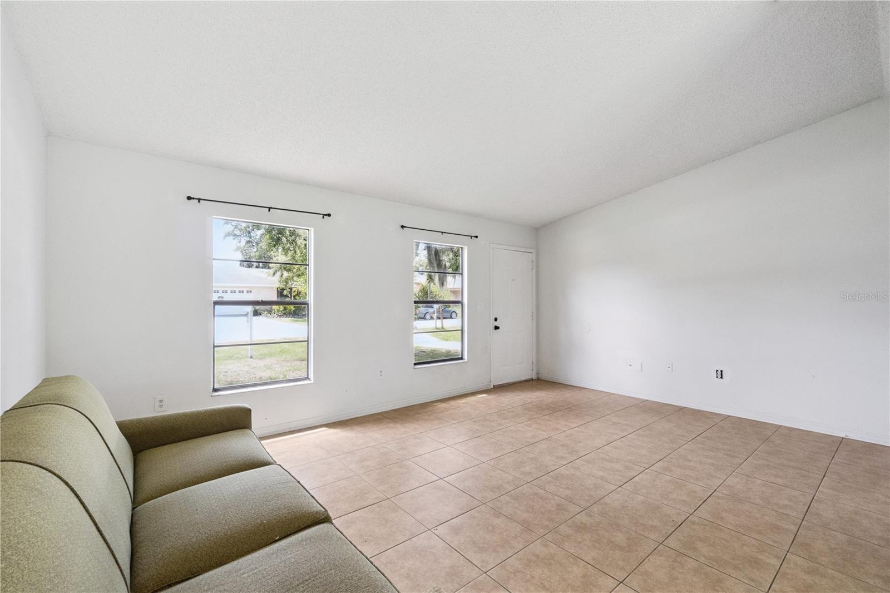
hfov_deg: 100.4
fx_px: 371
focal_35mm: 15
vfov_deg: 77.3
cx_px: 445
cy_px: 296
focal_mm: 10
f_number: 11
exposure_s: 1/45
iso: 1600
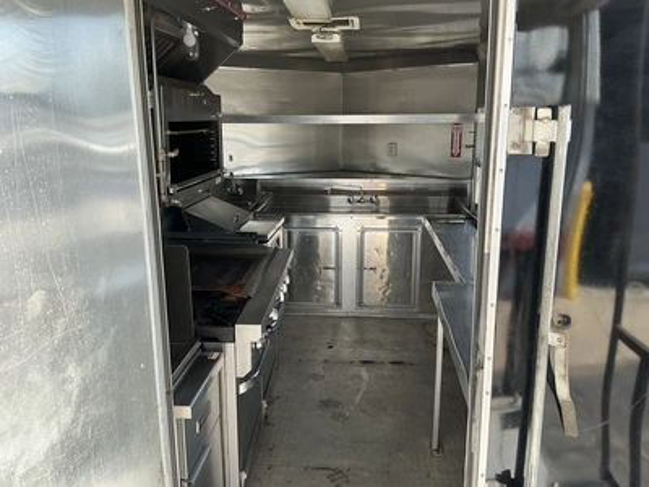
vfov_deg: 49.7
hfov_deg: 63.4
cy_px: 244
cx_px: 324
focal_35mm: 28
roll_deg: +0.1
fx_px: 525
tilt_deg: -13.9
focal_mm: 3
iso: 20
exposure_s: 1/122
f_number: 1.8
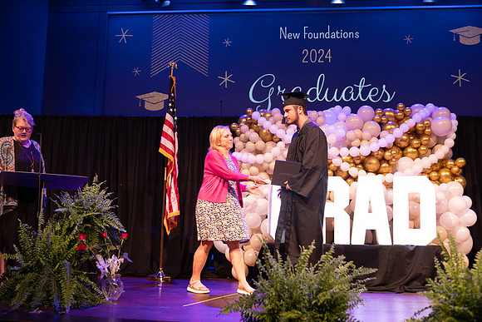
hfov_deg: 50.7
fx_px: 509
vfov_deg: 35.1
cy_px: 161
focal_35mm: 38
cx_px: 241
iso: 1600
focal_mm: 38
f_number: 4
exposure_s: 1/200
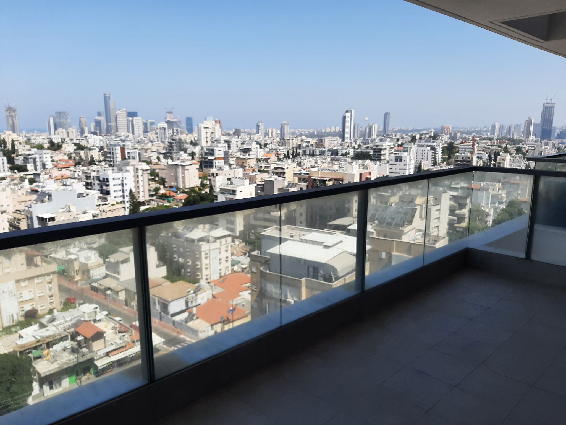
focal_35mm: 26
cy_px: 212
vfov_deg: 53.1
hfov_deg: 67.3
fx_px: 425
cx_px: 283
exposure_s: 1/3077
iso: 40
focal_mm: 3.93
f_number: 1.7
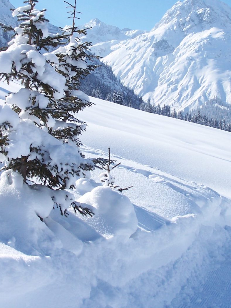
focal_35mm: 73
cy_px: 125
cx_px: 118
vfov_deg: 26.6
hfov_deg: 20.2
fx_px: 650
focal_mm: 8.5
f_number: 4.5
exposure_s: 1/1000
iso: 80
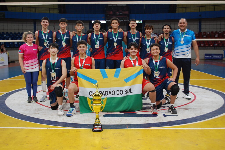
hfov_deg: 53.2
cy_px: 75
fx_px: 225
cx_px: 112
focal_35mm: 36
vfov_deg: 36.8
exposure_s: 1/60
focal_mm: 24
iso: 400
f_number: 4.2
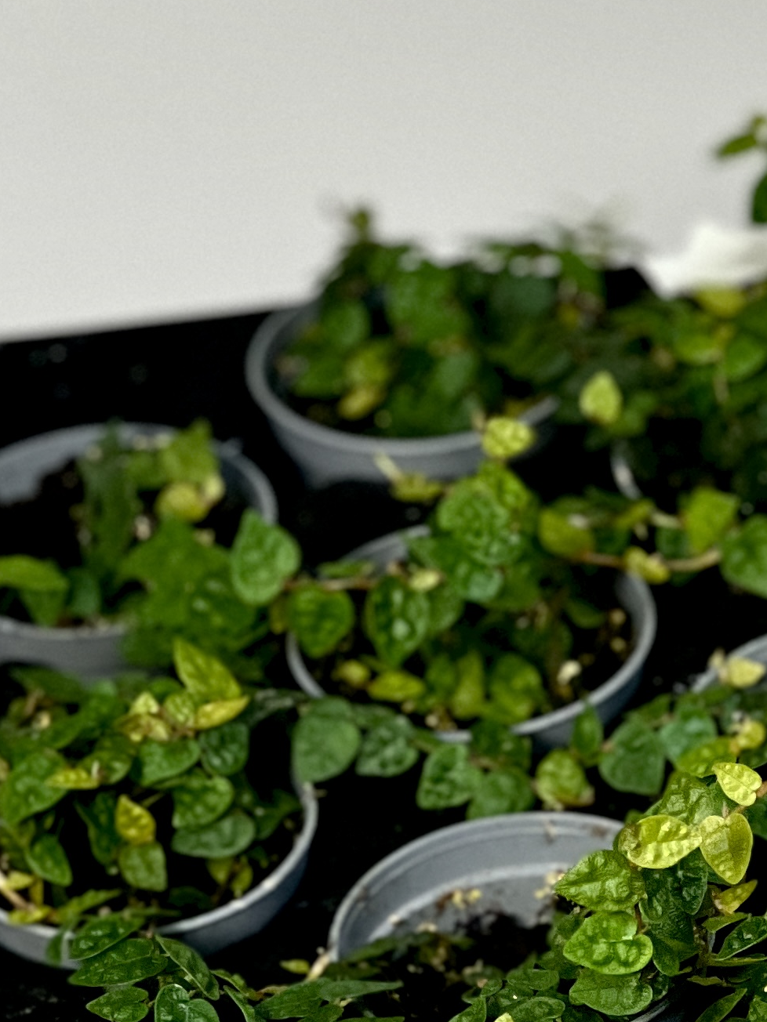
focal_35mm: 238
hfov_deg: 6.2
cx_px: 198
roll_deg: -1.4
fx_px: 7031
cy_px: 791
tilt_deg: -9.1
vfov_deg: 8.3
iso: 200
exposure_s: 1/100
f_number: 2.8
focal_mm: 9
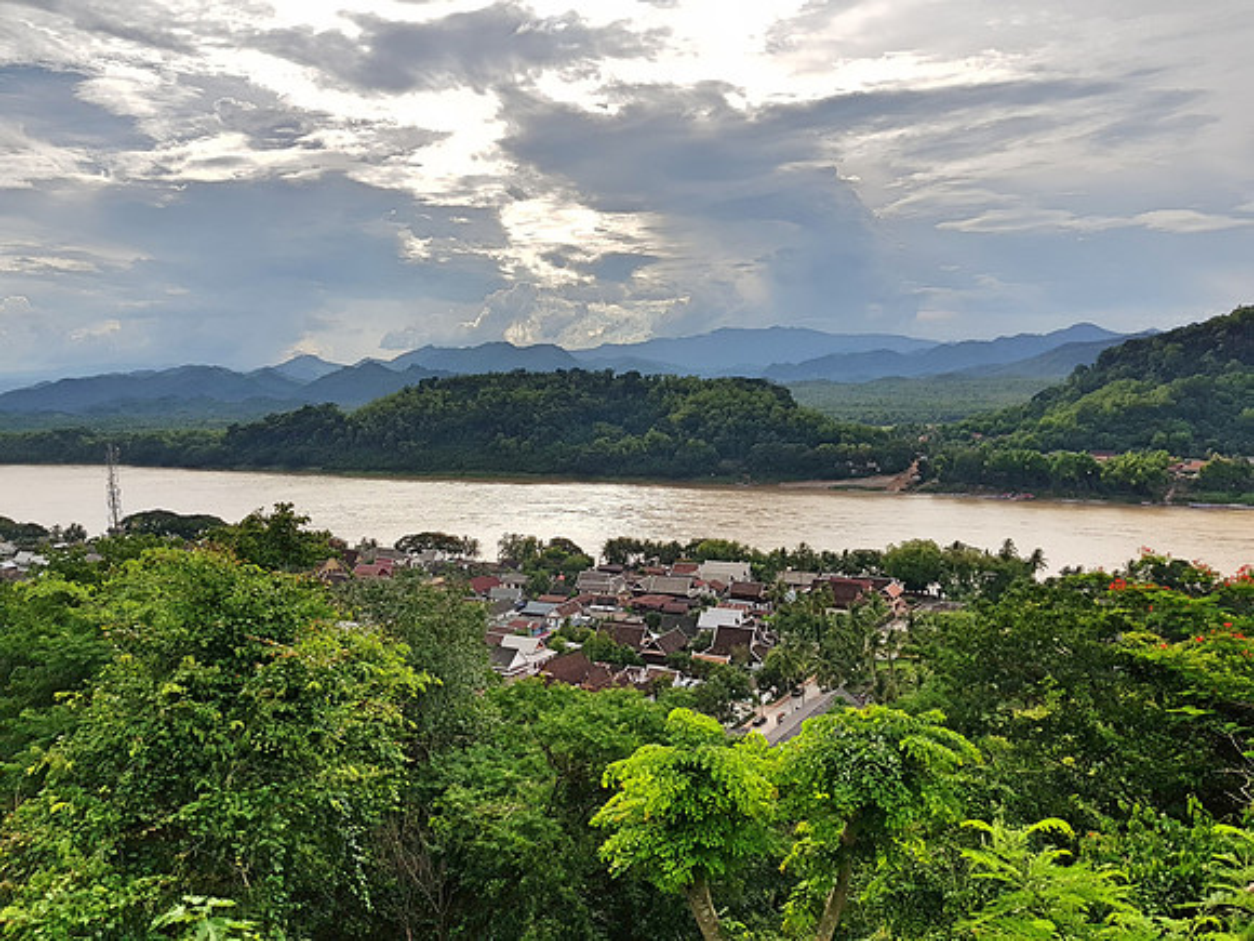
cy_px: 470
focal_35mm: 26
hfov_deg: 67.3
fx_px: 942
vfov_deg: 53.1
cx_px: 627
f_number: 1.7
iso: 40
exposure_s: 1/3888
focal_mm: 4.2
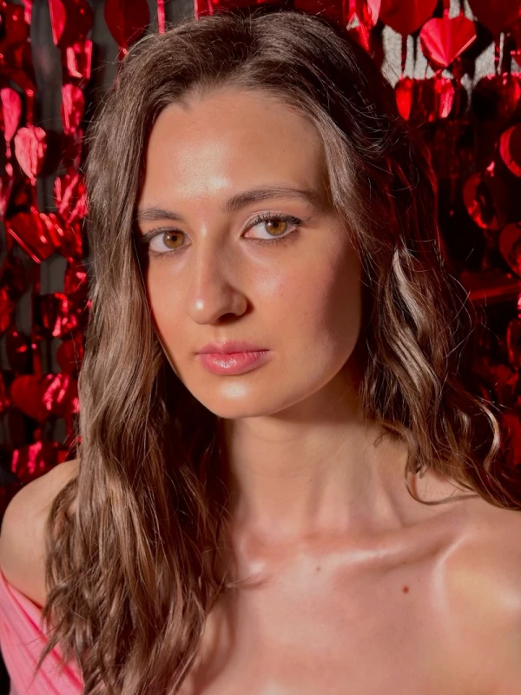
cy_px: 348
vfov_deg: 39.7
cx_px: 260
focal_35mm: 48
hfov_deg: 30.3
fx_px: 963
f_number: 1.78
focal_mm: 6.86
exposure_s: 1/121
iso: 50
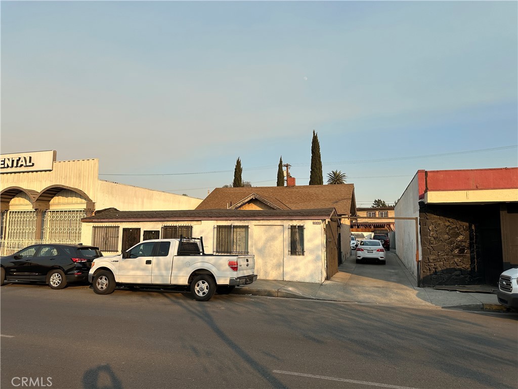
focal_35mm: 24
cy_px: 194
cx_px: 259
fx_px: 359
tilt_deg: +7.3
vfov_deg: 56.8
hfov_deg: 71.6
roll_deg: +1.4
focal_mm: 6.86
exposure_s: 1/3356
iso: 80
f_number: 1.78
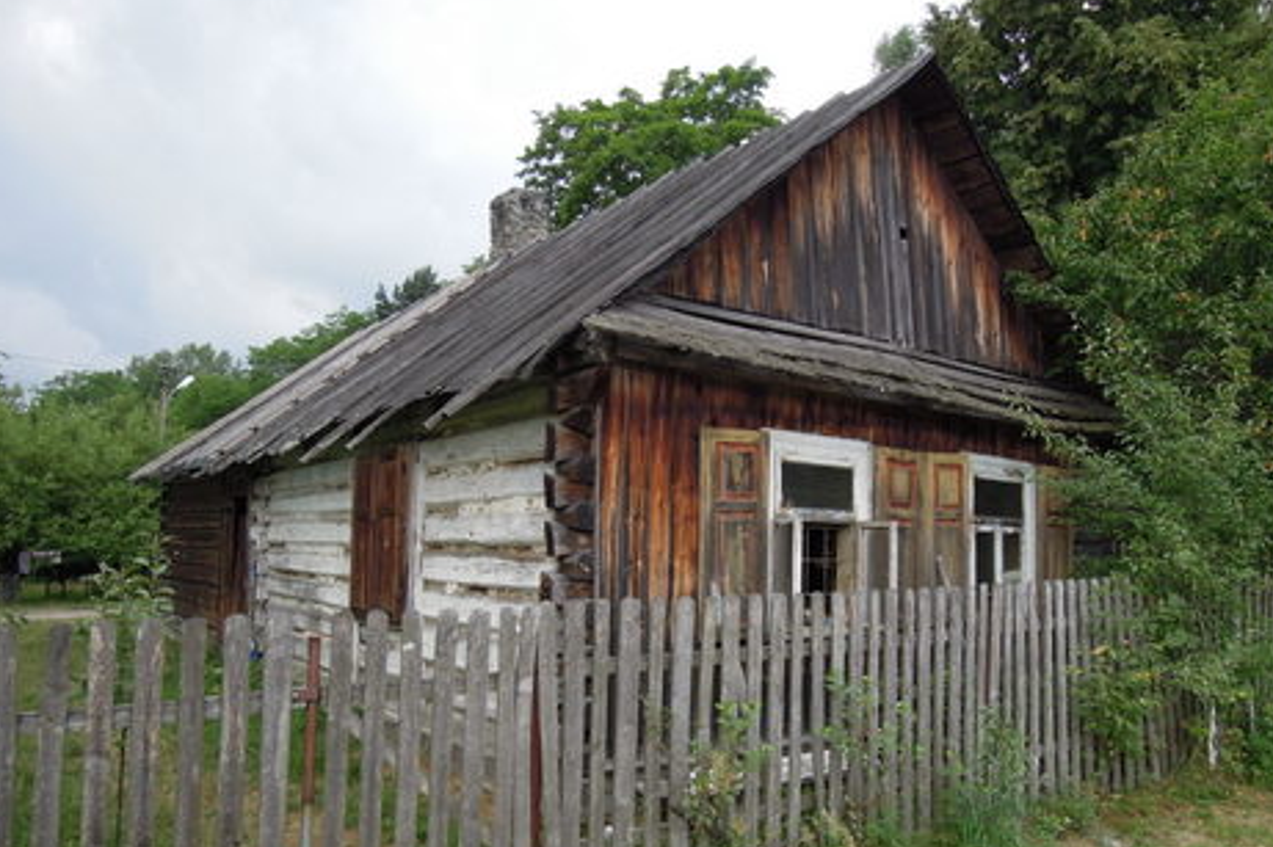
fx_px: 919
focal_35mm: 26
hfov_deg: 69.4
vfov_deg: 49.4
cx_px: 646
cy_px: 475
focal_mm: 4.3
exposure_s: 1/800
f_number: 2.8
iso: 160
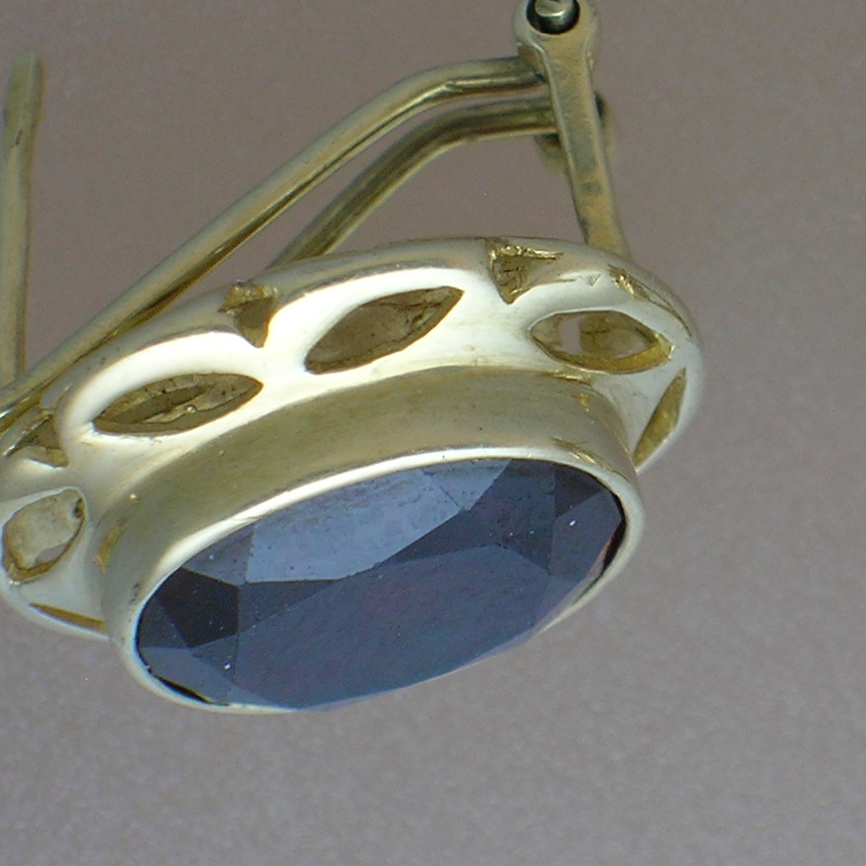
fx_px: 6765
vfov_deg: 7.3
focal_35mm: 239
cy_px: 412
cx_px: 785
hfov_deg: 7.3
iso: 56
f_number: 4.9
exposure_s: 1/4.1
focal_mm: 17.1
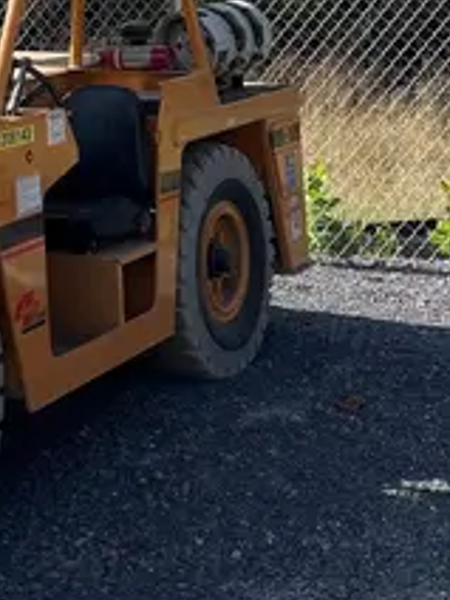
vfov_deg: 19.2
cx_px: -150
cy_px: -282
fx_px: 1560
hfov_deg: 15.5
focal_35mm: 90
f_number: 1.6
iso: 50
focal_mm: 5.1
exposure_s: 1/3215
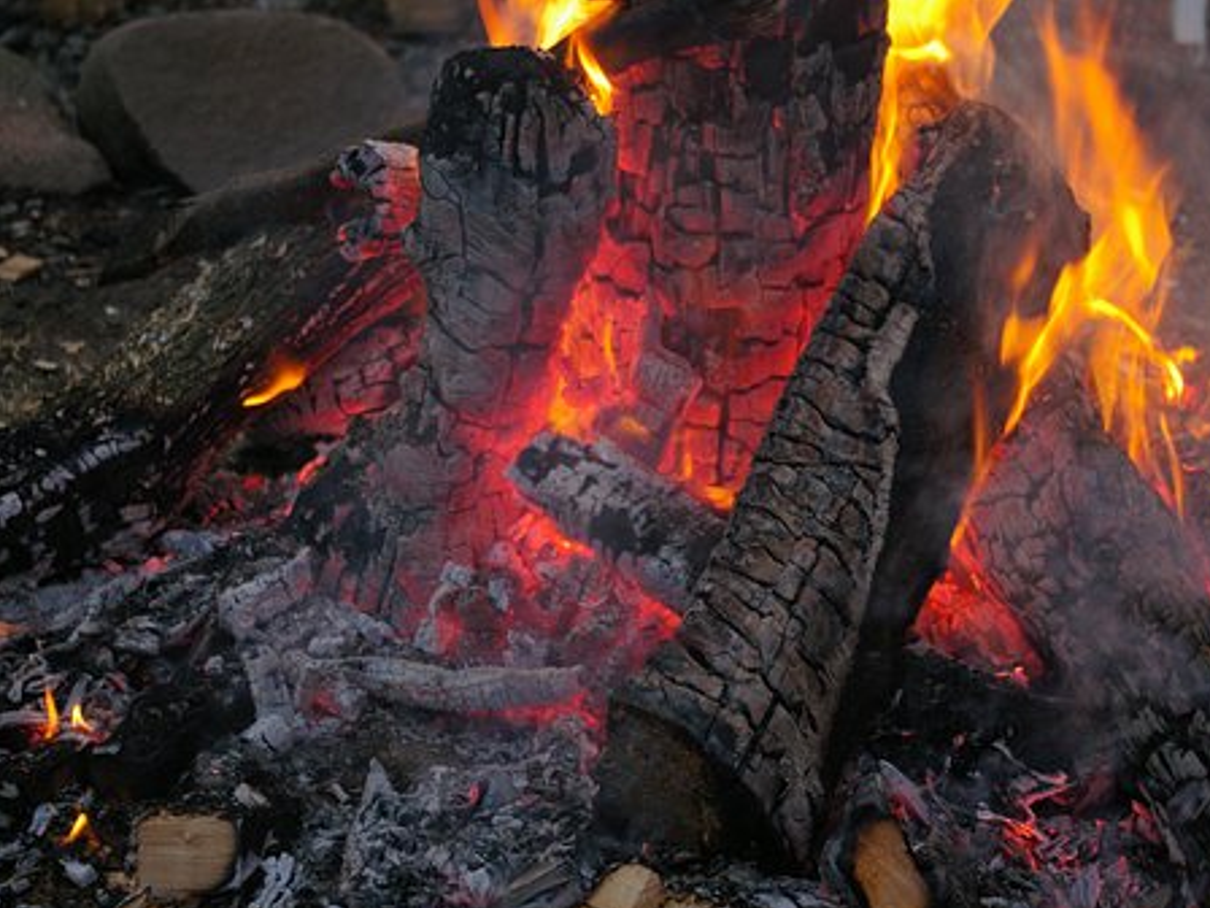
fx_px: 3165
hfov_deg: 21.6
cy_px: 457
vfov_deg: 16.3
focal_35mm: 91
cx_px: 686
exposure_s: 1/60
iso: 800
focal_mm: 55
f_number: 5.6
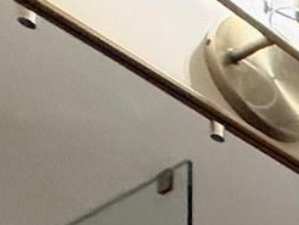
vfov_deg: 10.8
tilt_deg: +3.8
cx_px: 859
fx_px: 787
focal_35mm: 91
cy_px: 676
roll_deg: +1.2
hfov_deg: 12.1
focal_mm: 2.22
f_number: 2.2
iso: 320
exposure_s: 1/120
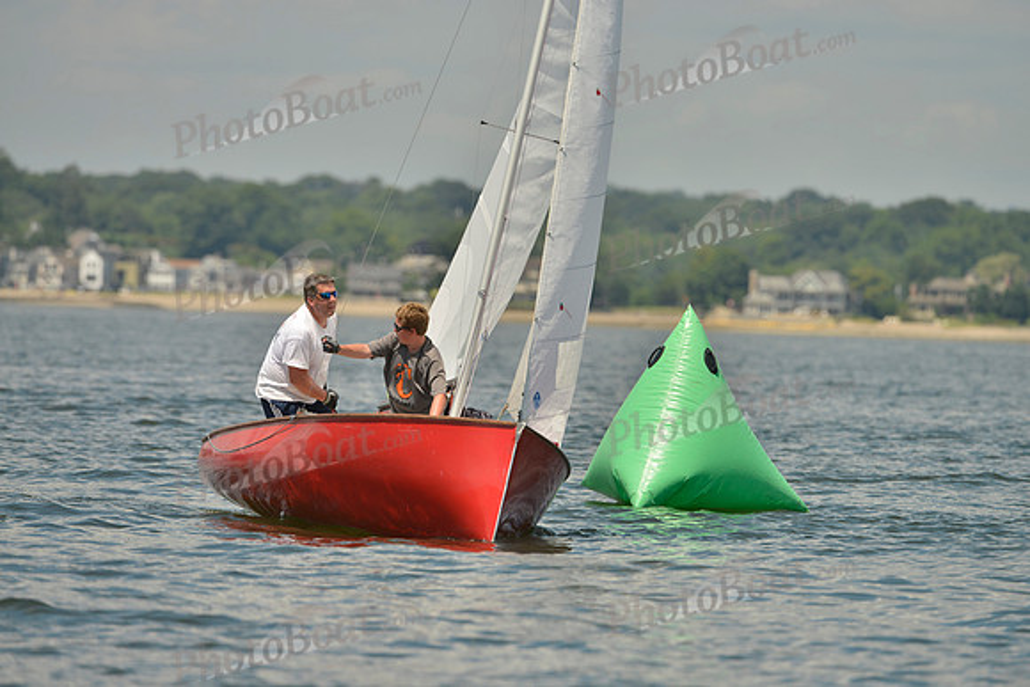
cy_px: 344
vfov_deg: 3.6
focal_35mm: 380
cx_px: 515
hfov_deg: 5.4
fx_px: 10874
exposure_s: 1/1250
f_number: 6.3
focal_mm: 380
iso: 200
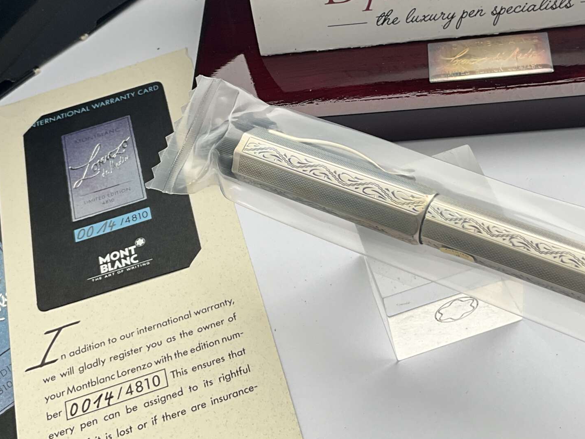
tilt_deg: -53.7
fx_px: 879
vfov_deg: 27.9
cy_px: 168
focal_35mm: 52
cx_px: 332
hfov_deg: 36.8
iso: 16
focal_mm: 3
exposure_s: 1/122
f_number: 1.8
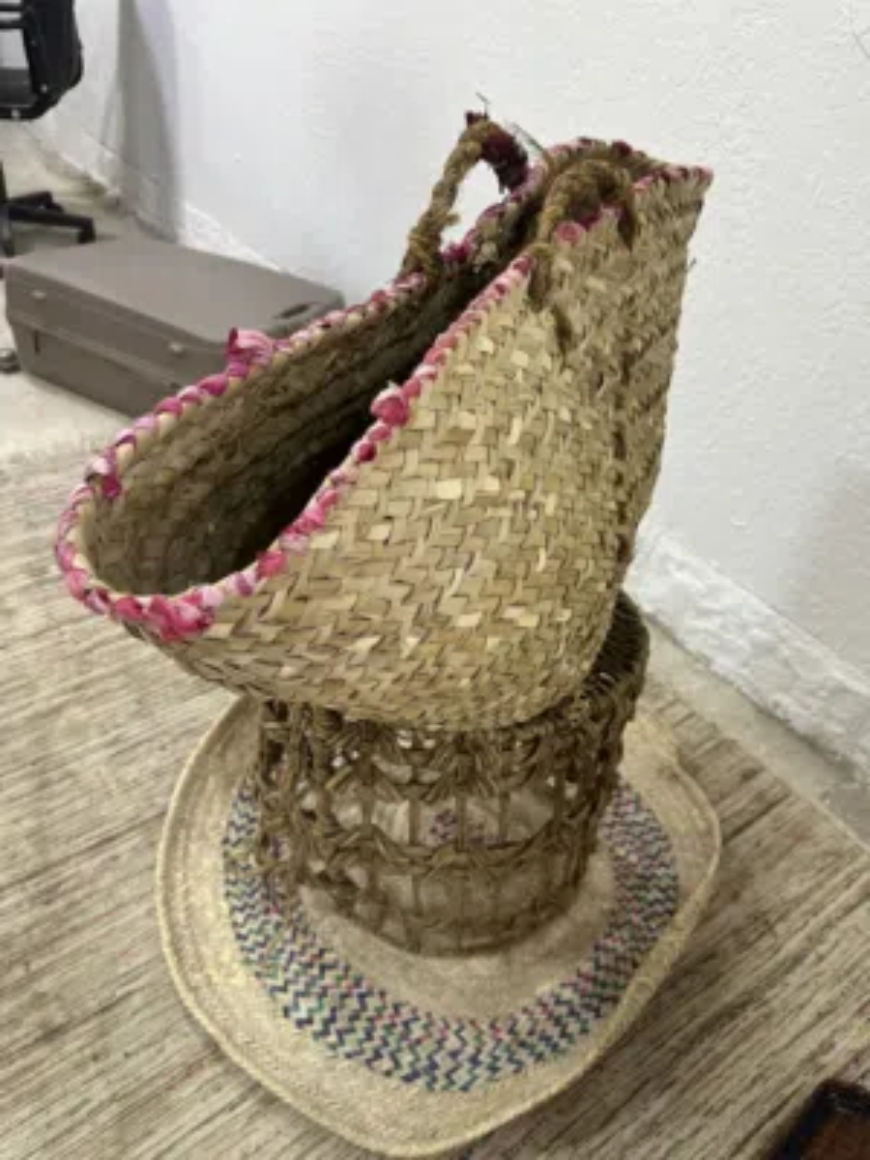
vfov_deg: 71.6
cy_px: 580
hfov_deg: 56.8
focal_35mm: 24
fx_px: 804
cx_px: 435
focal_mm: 6.86
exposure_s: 1/121
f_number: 1.78
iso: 200
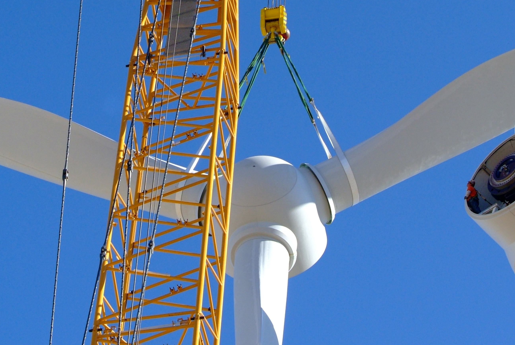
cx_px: 296
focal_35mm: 173
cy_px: 180
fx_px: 2478
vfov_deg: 8.0
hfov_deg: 11.9
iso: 800
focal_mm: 70
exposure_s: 1/750
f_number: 13
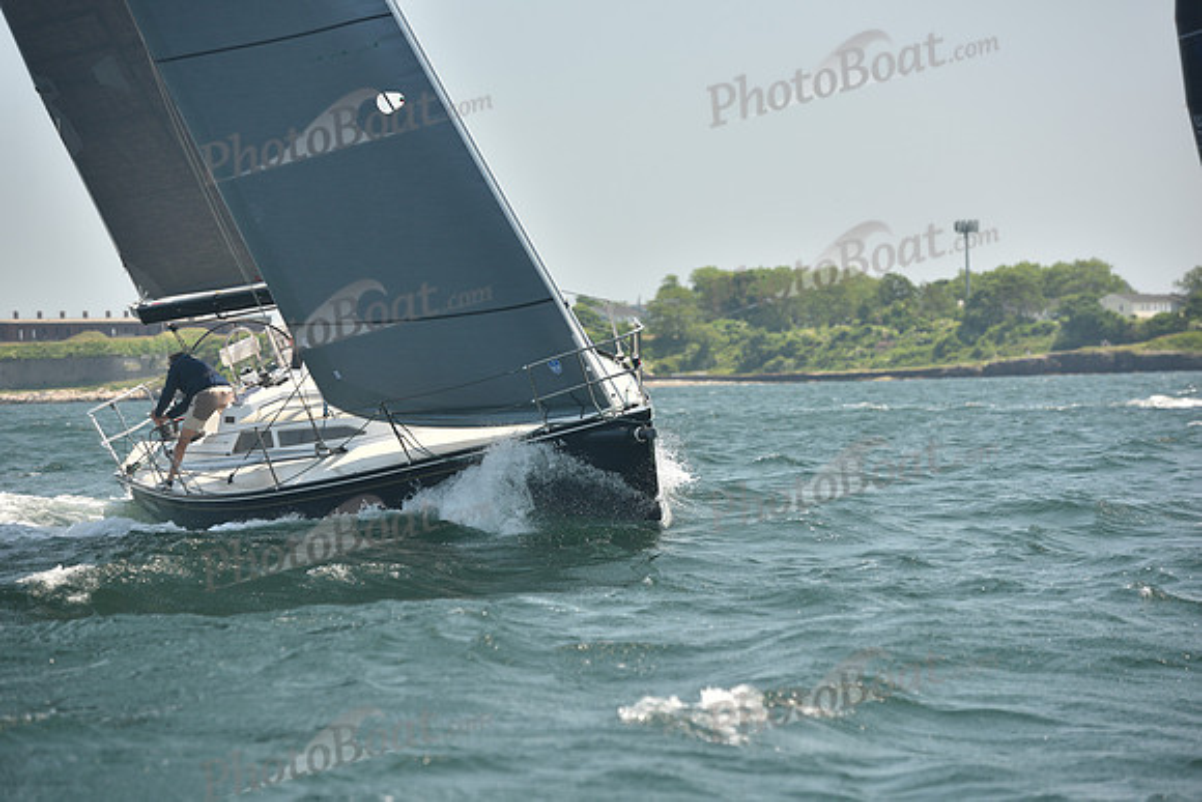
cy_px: 401
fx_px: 4842
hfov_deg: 14.2
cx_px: 601
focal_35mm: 145
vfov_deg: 9.5
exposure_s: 1/640
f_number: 4.5
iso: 250
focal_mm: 145
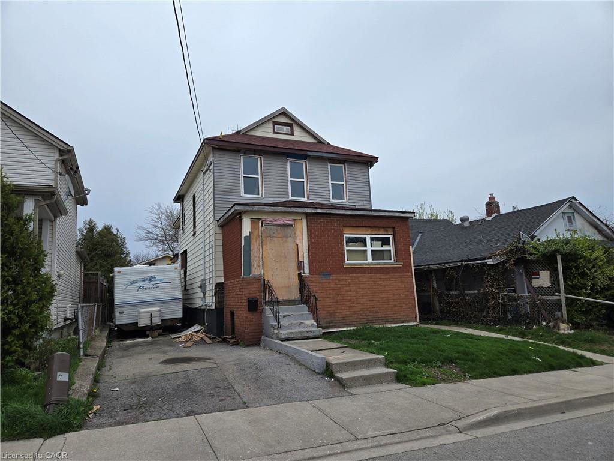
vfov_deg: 58.9
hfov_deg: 73.9
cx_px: 307
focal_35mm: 23
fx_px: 408
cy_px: 230
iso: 25
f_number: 1.8
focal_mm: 5.4
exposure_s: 1/1994
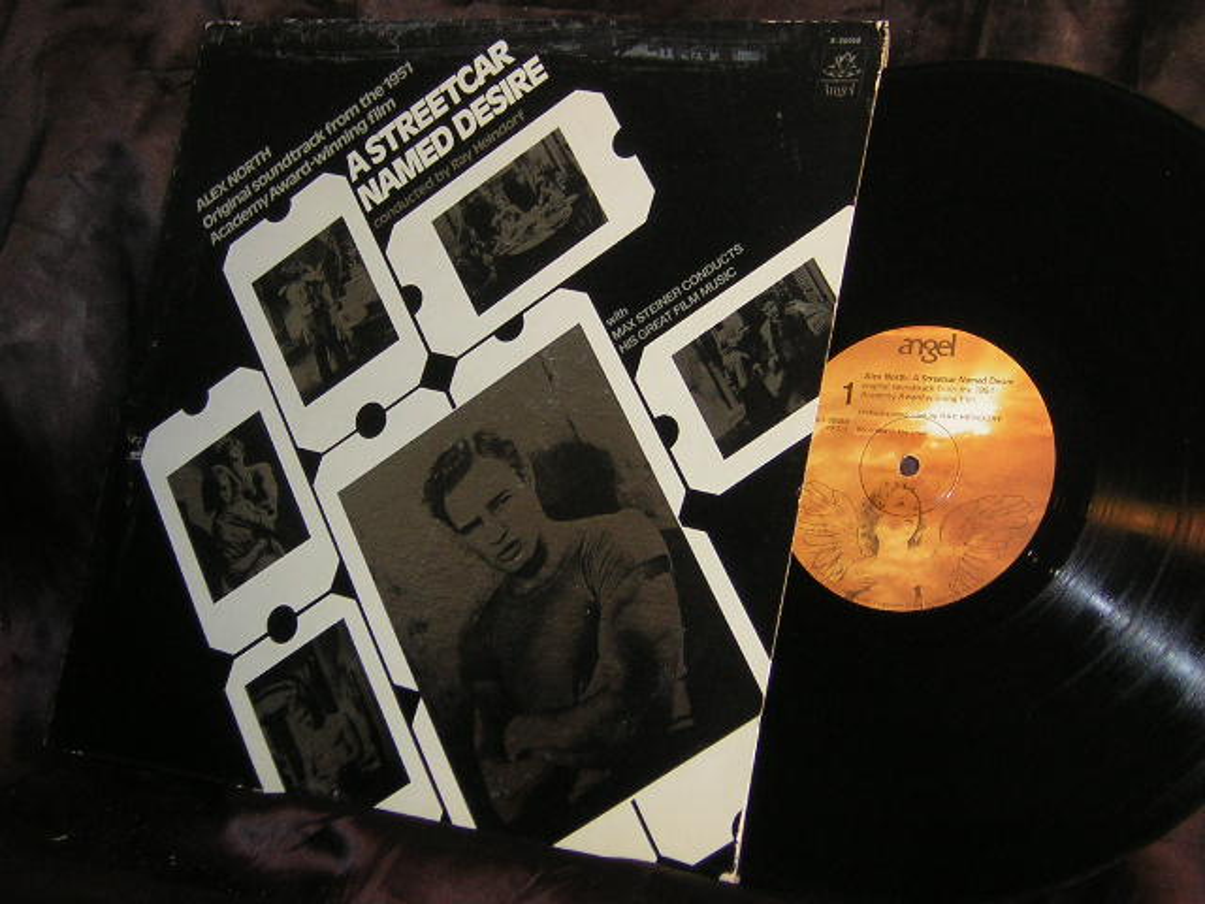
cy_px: 452
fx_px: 2158
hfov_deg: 31.2
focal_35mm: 62
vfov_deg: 23.7
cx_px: 602
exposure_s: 1/60.1
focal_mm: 8.1
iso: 100
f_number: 3.4
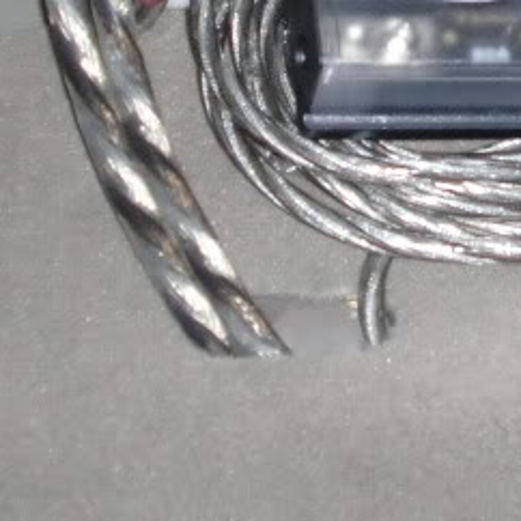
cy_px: 0
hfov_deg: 10.6
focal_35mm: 161
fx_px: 2742
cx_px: 719
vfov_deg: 10.8
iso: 400
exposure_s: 1/60
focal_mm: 7.6
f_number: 3.1
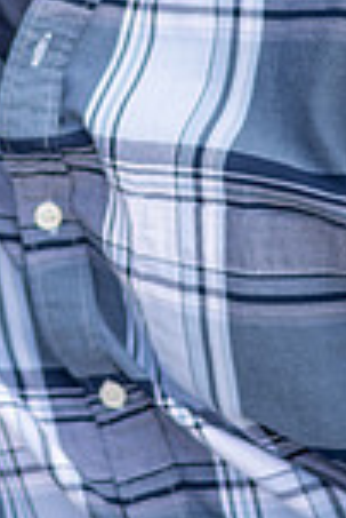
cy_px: 41
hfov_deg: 6.2
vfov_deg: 9.2
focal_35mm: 223
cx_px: 55
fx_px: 3207
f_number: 1.8
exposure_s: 1/2500
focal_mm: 50
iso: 200
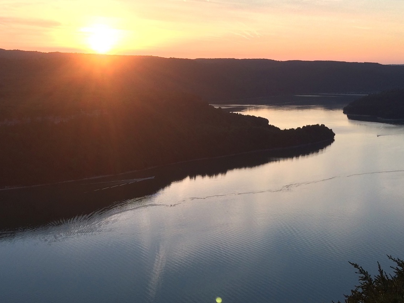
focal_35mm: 53
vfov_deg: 27.4
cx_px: 159
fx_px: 618
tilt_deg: -12.4
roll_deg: -0.1
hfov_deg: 36.0
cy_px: 185
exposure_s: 1/494
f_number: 2.2
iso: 32
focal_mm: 4.15
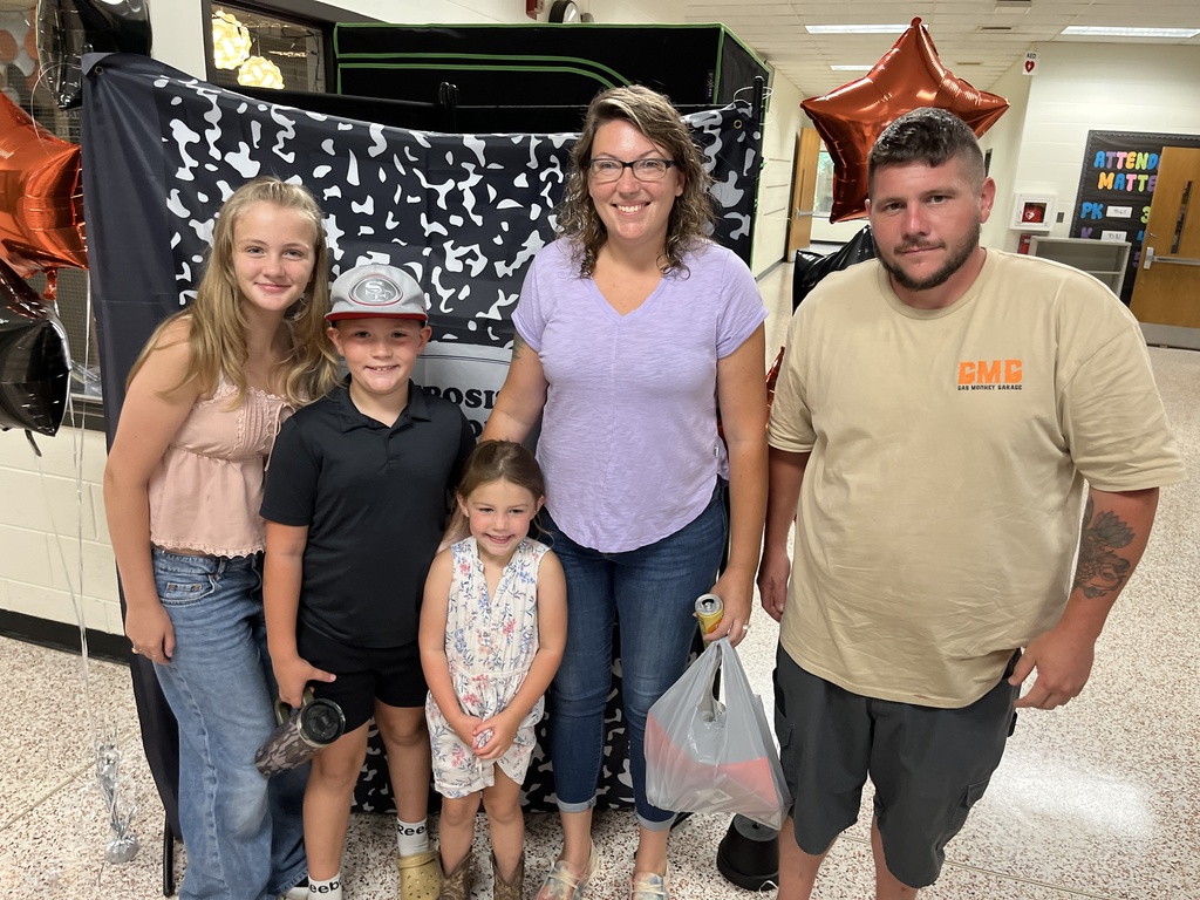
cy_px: 450
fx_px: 901
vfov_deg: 53.1
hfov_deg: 67.3
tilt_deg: -17.3
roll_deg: -2.4
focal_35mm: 26
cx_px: 600
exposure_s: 1/60
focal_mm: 5.1
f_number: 1.6
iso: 250
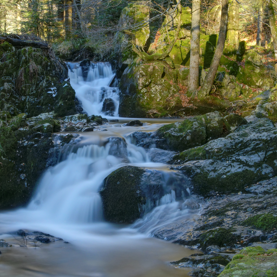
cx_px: 96
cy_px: 150
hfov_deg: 18.8
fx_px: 833
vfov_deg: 18.9
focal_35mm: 92
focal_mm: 14.5
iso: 100
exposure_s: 60
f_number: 8
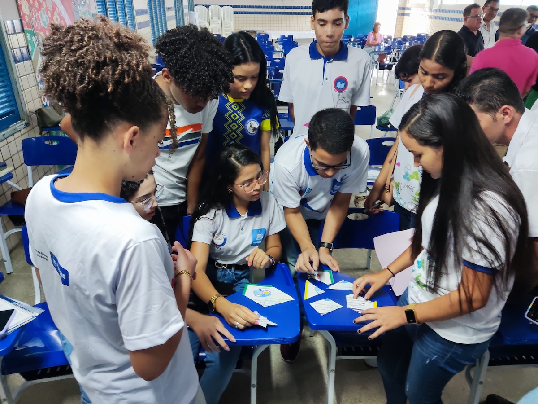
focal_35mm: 25
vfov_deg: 54.9
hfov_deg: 69.4
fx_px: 389
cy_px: 202
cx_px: 269
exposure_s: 1/40
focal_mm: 4.71
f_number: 1.79
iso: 391
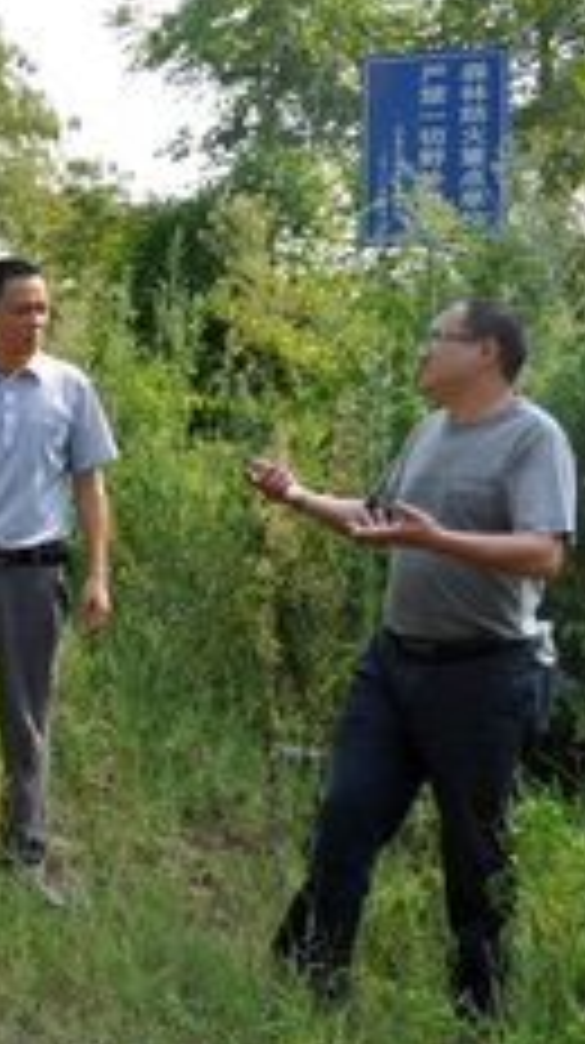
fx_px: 1967
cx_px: -198
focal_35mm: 71
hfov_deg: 16.0
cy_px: 558
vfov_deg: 29.7
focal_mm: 21
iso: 200
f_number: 11
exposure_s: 1/125
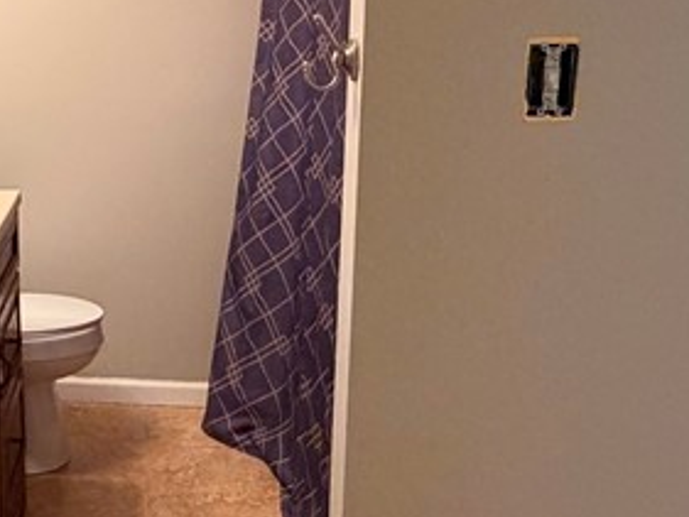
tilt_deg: -11.0
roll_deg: +1.8
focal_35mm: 51
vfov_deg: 28.4
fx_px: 1016
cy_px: 181
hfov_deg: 33.3
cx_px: -47
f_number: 2.2
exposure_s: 1/60
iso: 400
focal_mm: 2.22
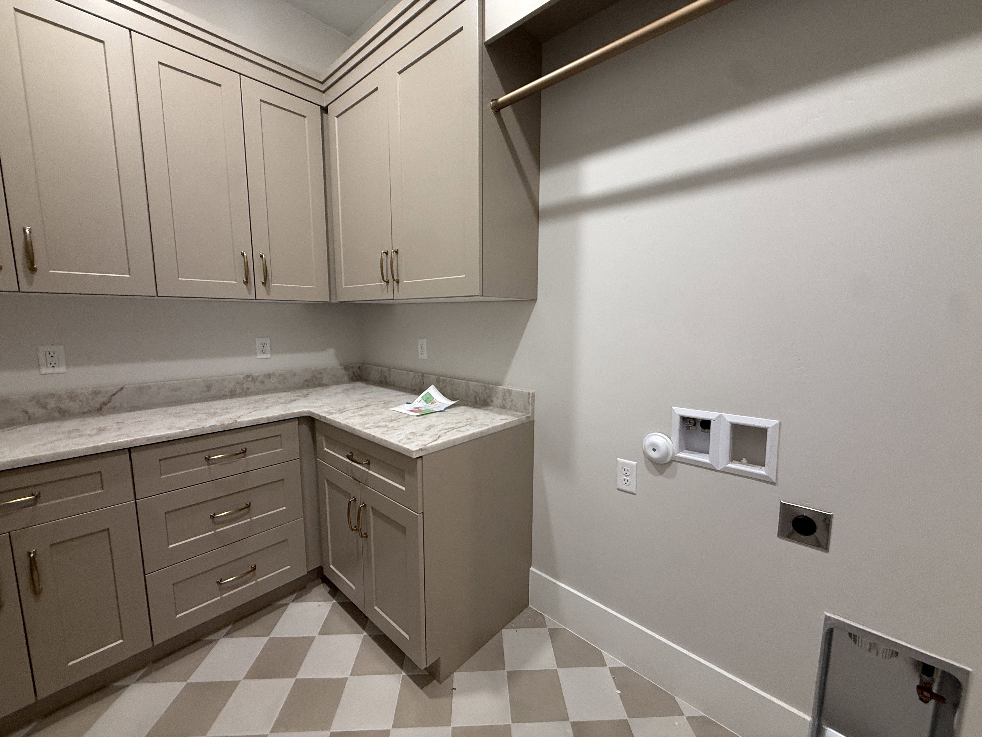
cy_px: 368
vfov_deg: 85.7
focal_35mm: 14
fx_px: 397
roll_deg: -1.0
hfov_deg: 102.1
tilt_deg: -6.4
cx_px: 491
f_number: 2.2
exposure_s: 1/60
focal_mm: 2.22
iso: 250
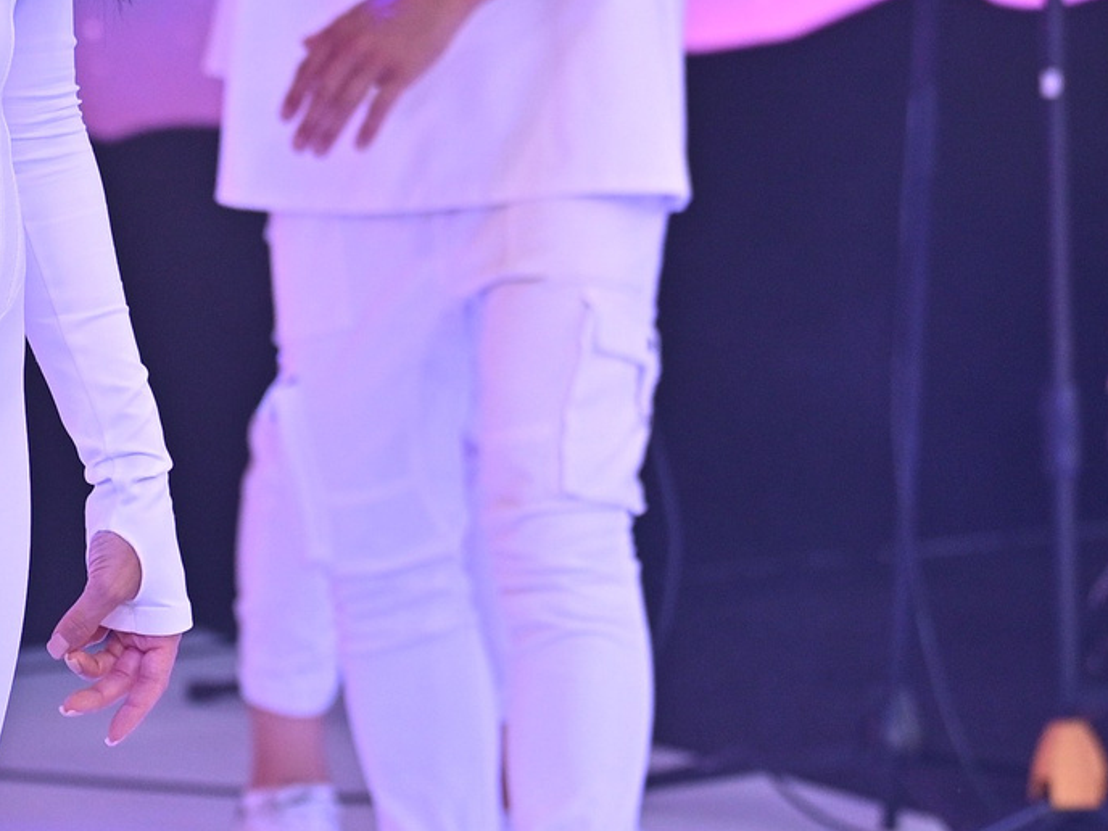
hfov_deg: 10.2
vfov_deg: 7.6
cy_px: -165
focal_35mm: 193
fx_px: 6178
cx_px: 317
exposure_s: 1/400
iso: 320
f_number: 2.5
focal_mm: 54
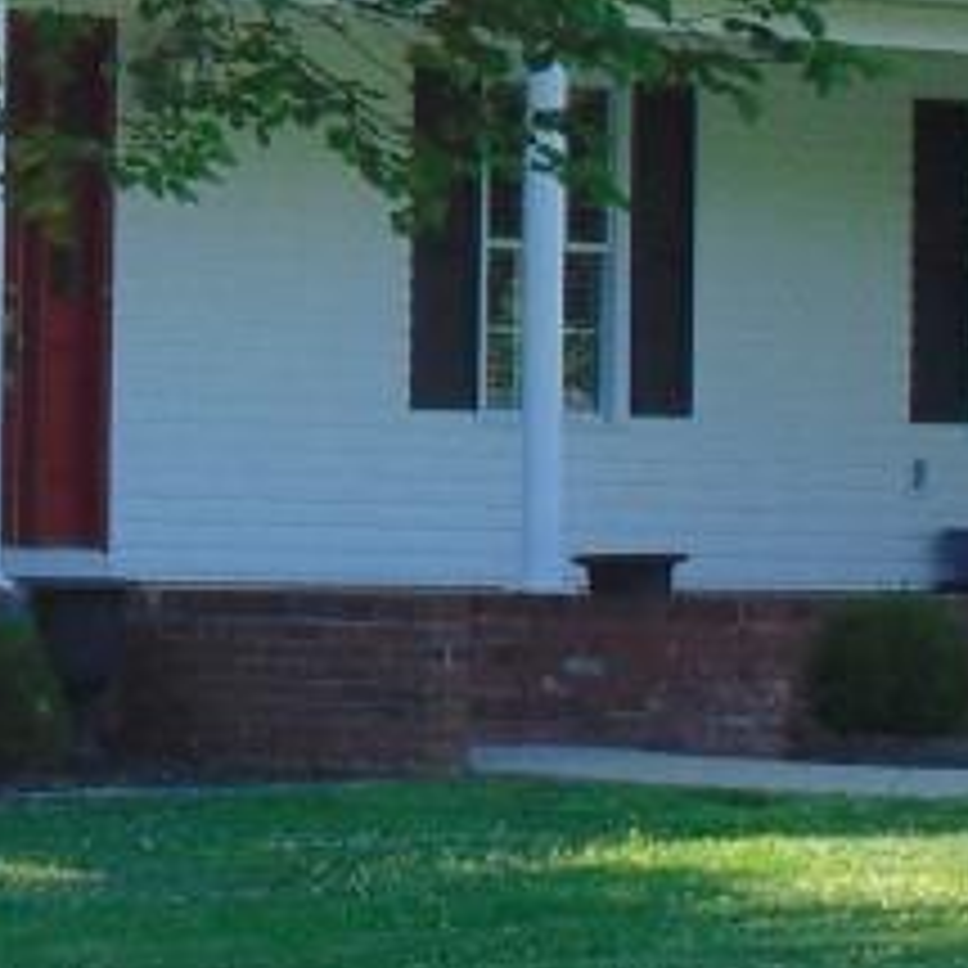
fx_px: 7878
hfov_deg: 6.9
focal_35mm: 249
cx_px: -738
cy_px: 261
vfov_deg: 7.0
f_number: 3.3
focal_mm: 7.6
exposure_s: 1/400
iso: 80
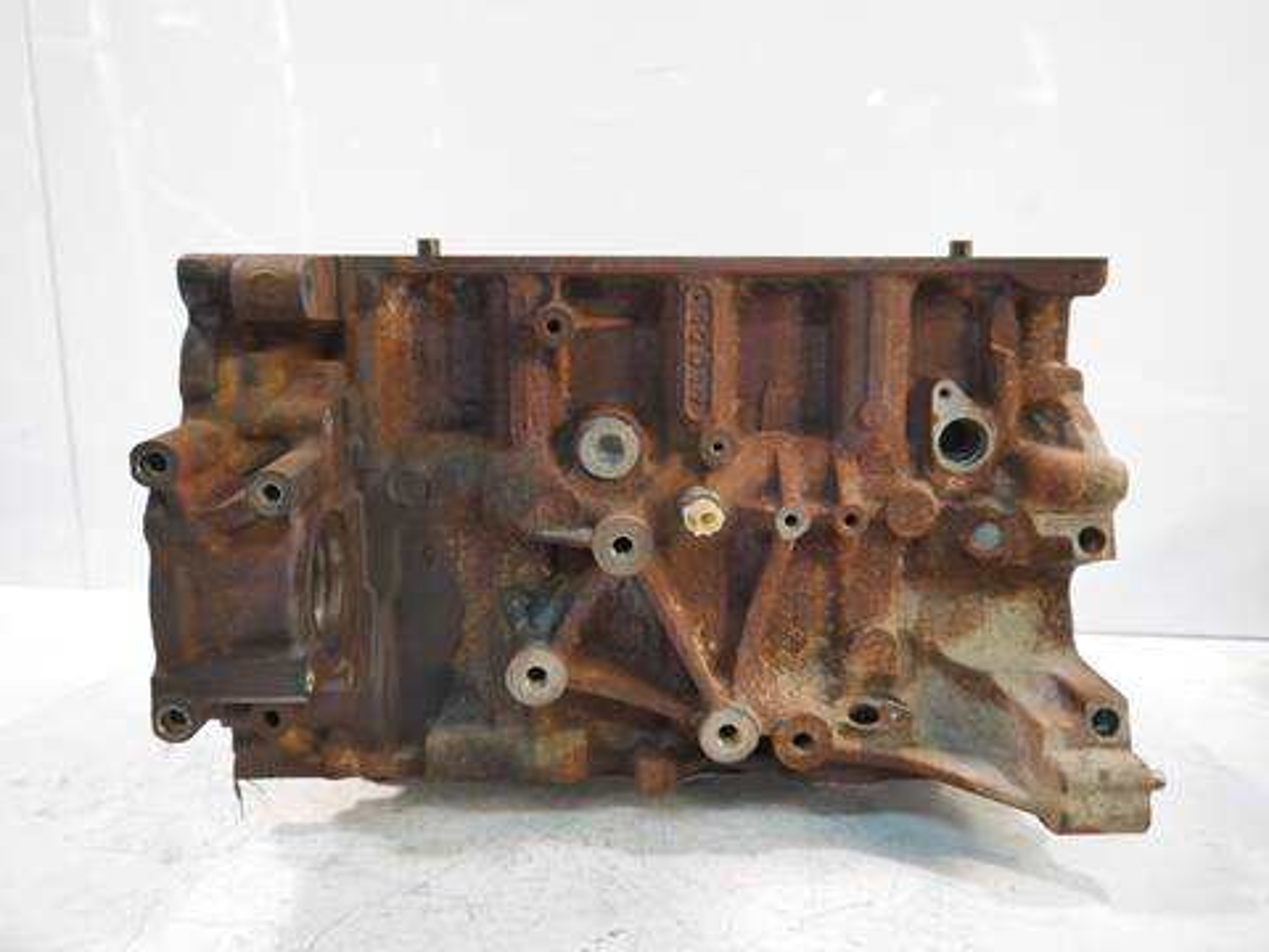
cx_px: 634
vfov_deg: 49.7
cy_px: 476
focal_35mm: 28
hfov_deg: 63.4
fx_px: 1026
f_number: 3.5
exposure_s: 1/60
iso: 1250
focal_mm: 14
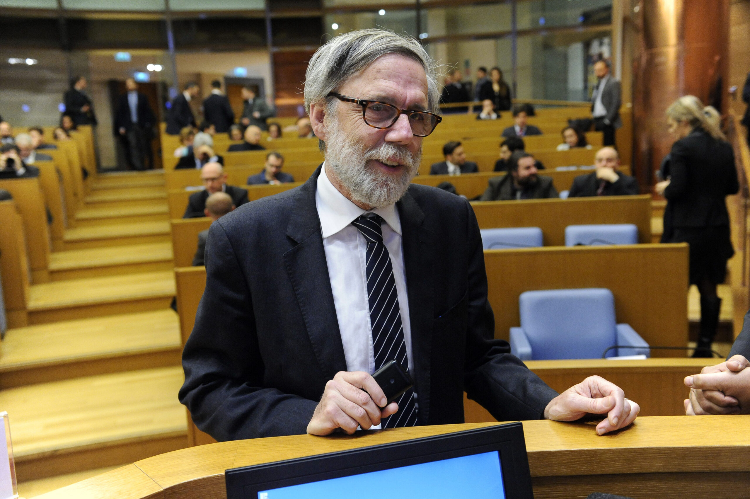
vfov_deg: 41.1
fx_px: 666
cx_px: 375
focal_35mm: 32
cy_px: 250
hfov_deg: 58.8
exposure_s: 1/160
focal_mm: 32
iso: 3200
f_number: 4
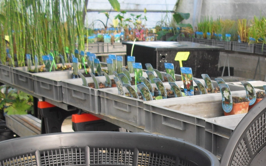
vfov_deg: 17.6
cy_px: 174
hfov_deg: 28.2
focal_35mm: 72
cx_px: 196
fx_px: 522
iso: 100
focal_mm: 6.3
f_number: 3.1
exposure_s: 1/160
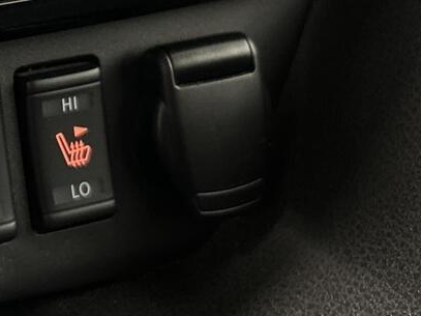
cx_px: -143
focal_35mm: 92
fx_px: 1119
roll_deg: -1.0
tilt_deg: -24.1
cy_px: -70
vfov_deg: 15.4
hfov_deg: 19.5
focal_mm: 5.7
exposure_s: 1/19
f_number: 1.5
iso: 1000
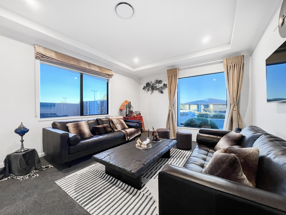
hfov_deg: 106.2
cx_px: 143
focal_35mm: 13
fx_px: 107
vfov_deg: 89.9
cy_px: 108
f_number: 1.8
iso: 250
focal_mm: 1.57
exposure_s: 1/100
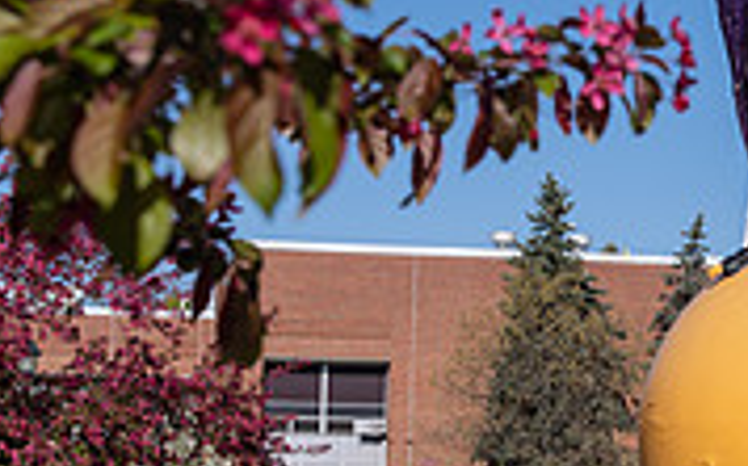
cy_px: 225
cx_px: 723
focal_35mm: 146
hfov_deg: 14.1
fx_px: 2974
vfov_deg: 9.0
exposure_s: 1/400
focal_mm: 44
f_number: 8
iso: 125
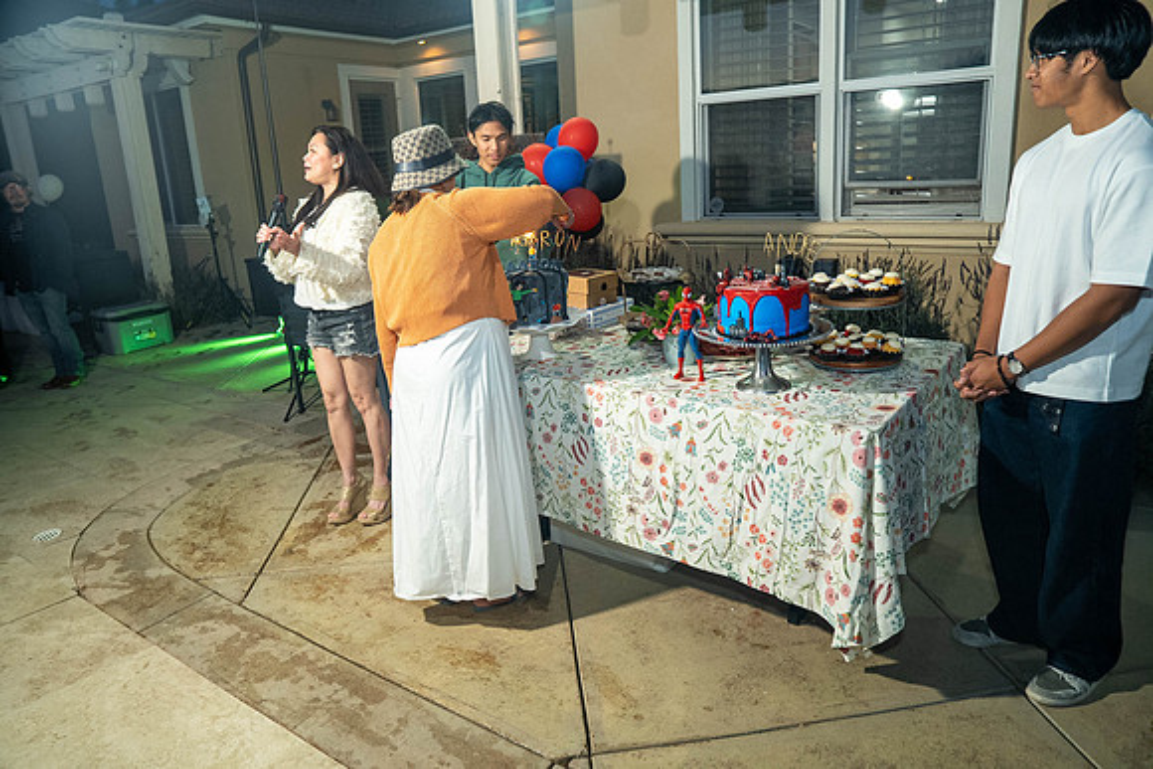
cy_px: 384
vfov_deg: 53.2
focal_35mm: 24
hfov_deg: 73.7
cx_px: 576
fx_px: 769
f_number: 3.5
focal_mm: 24
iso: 640
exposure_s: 1/160
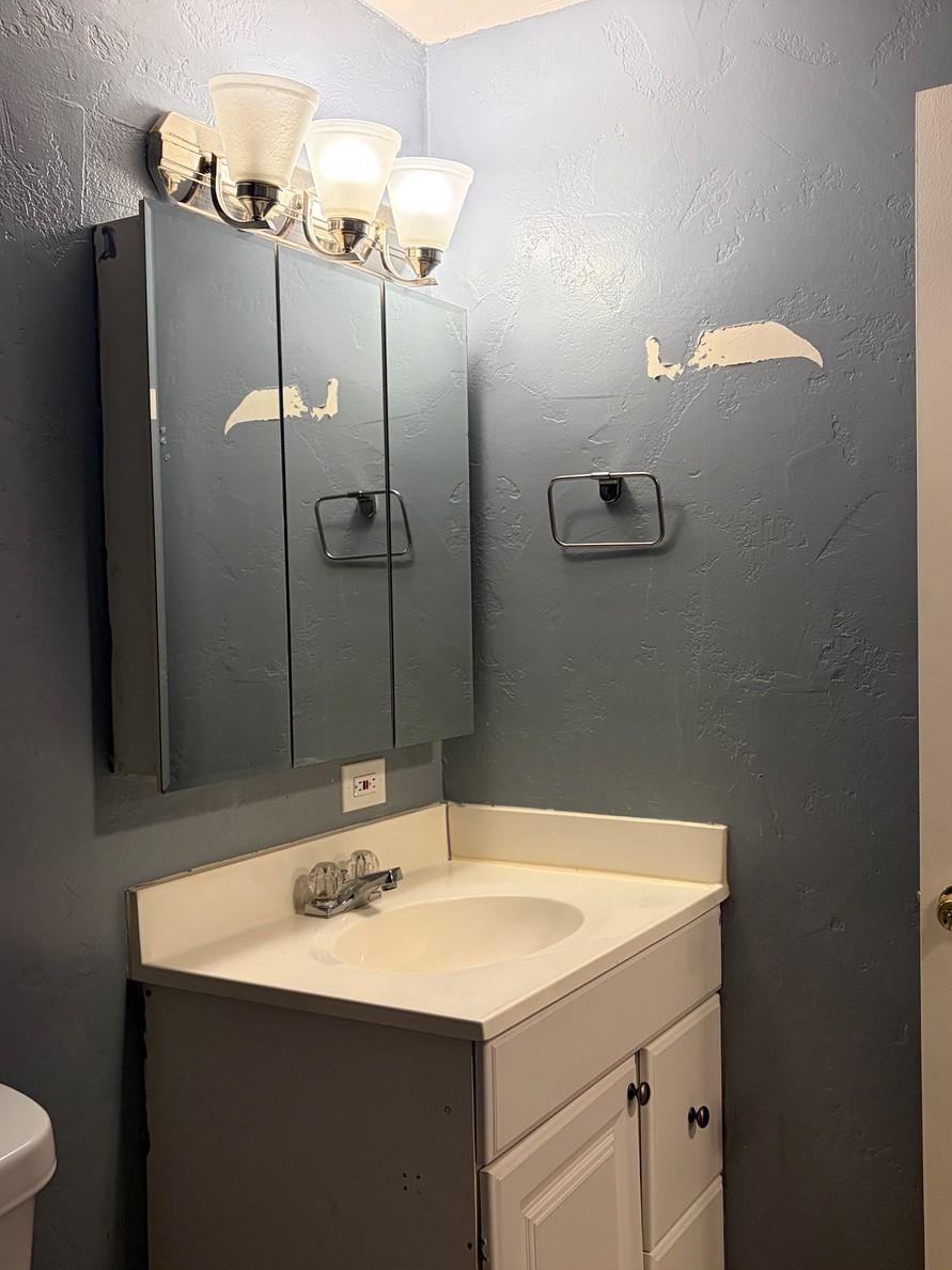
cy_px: 637
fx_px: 1284
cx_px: 496
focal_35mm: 35
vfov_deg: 52.6
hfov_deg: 40.7
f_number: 1.6
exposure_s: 1/60
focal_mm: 5.96
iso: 250
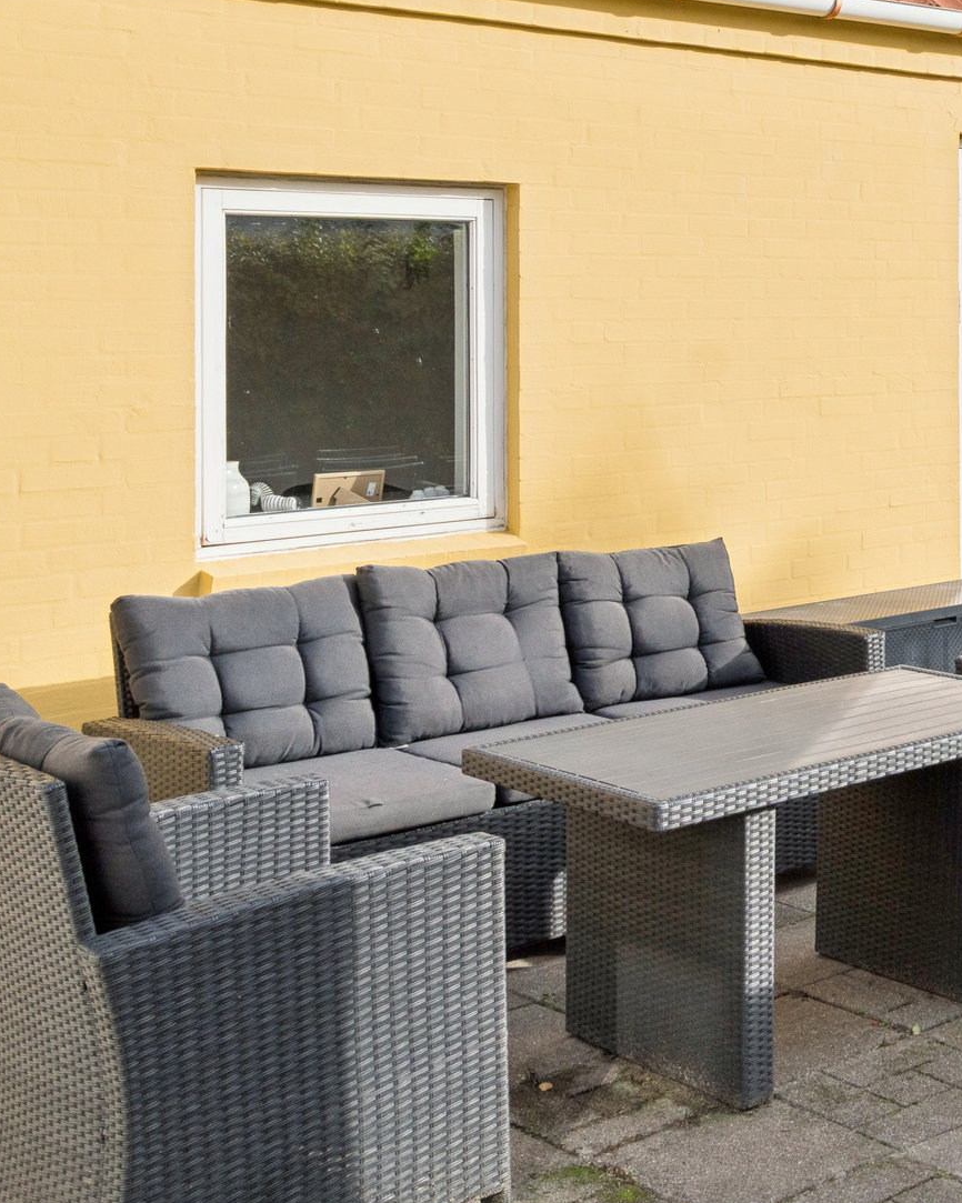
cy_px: 282
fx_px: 1851
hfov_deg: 25.7
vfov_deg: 35.1
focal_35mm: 52
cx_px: 1192
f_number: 7.1
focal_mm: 20
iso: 800
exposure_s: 1/1250
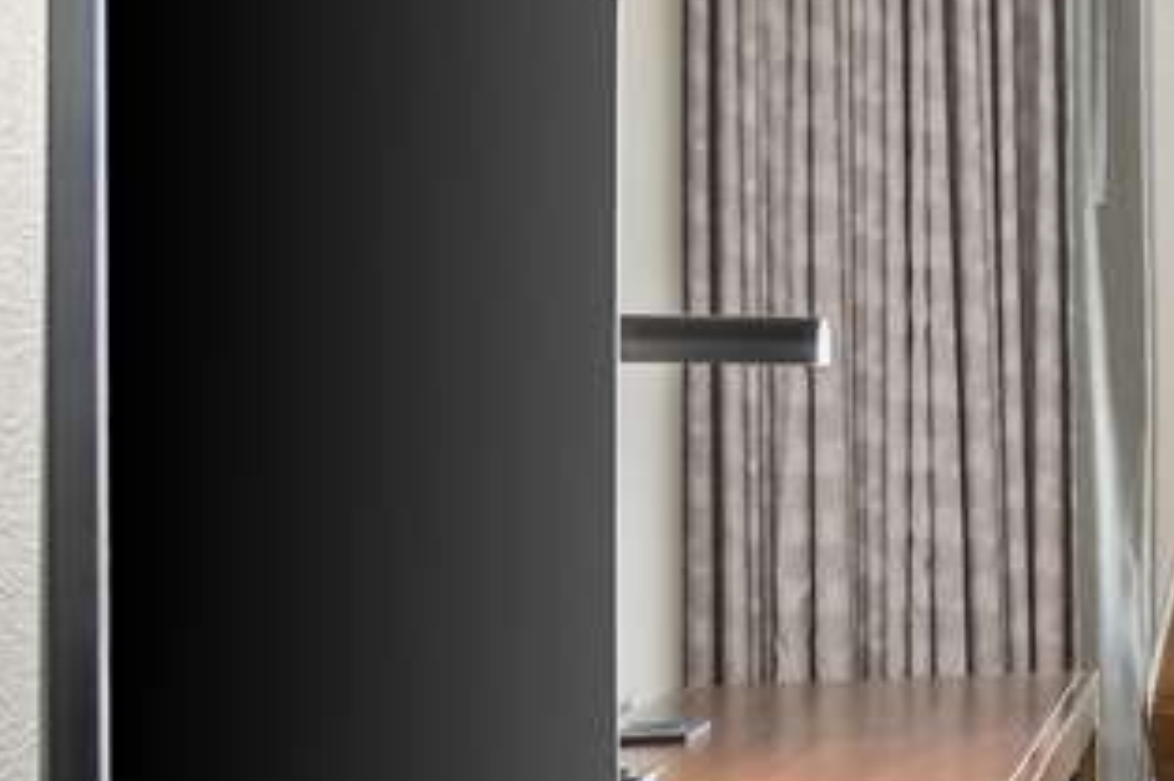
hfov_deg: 15.3
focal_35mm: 86
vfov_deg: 15.9
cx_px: 2707
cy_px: 430
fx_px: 2803
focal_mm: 18
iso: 100
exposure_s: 1/4
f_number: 8
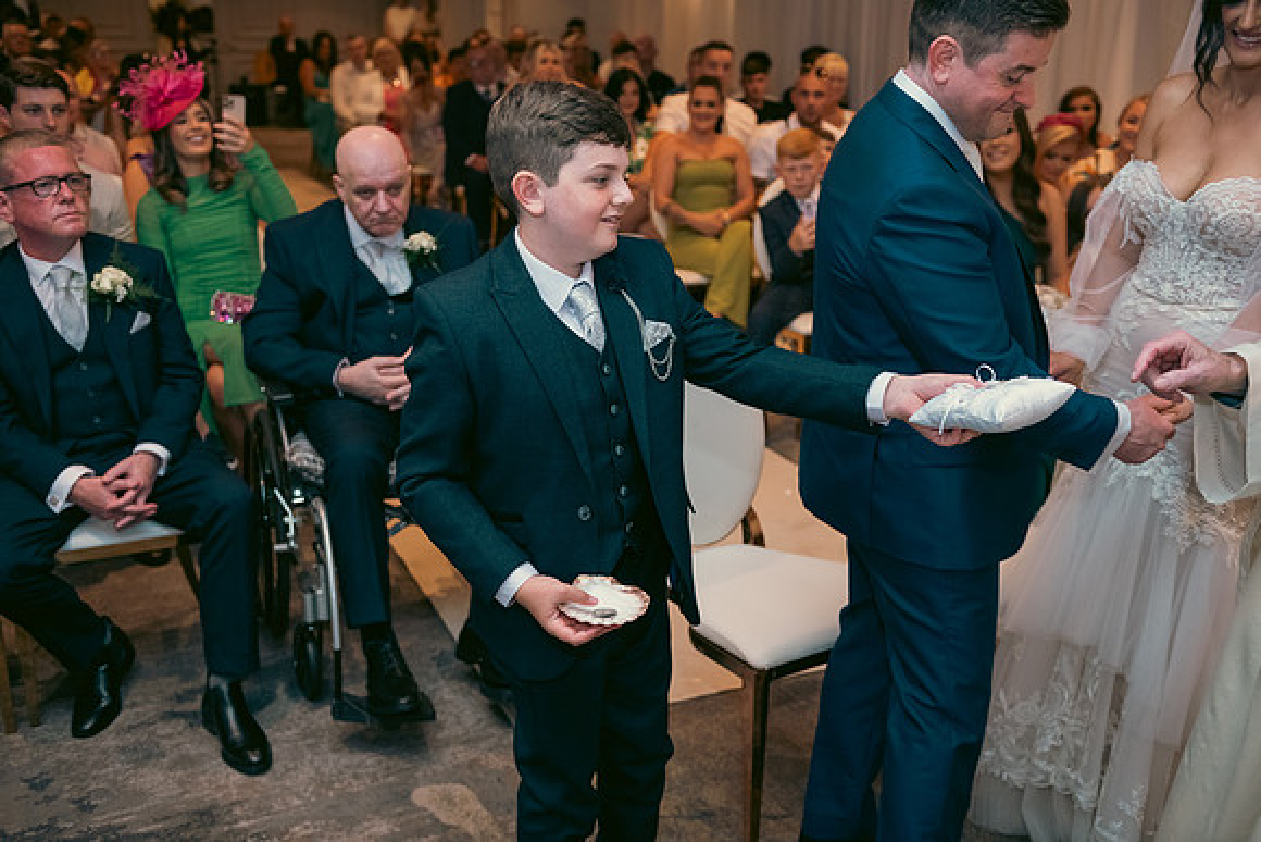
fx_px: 1261
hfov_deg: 53.1
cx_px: 630
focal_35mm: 36
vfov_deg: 36.9
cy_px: 421
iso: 800
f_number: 3.5
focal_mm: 36
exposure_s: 1/160
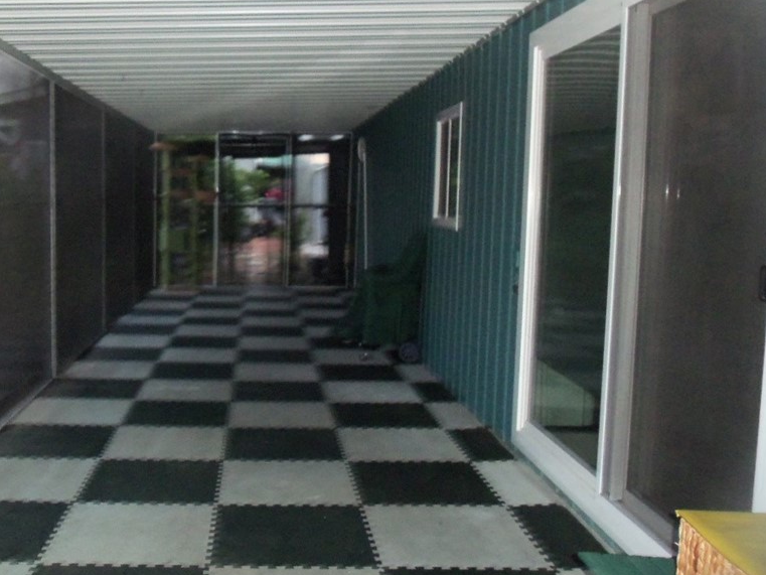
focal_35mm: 39
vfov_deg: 36.8
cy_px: 296
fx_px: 863
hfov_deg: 47.3
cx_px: 273
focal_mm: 5.2
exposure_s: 1/30
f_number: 3.4
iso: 250
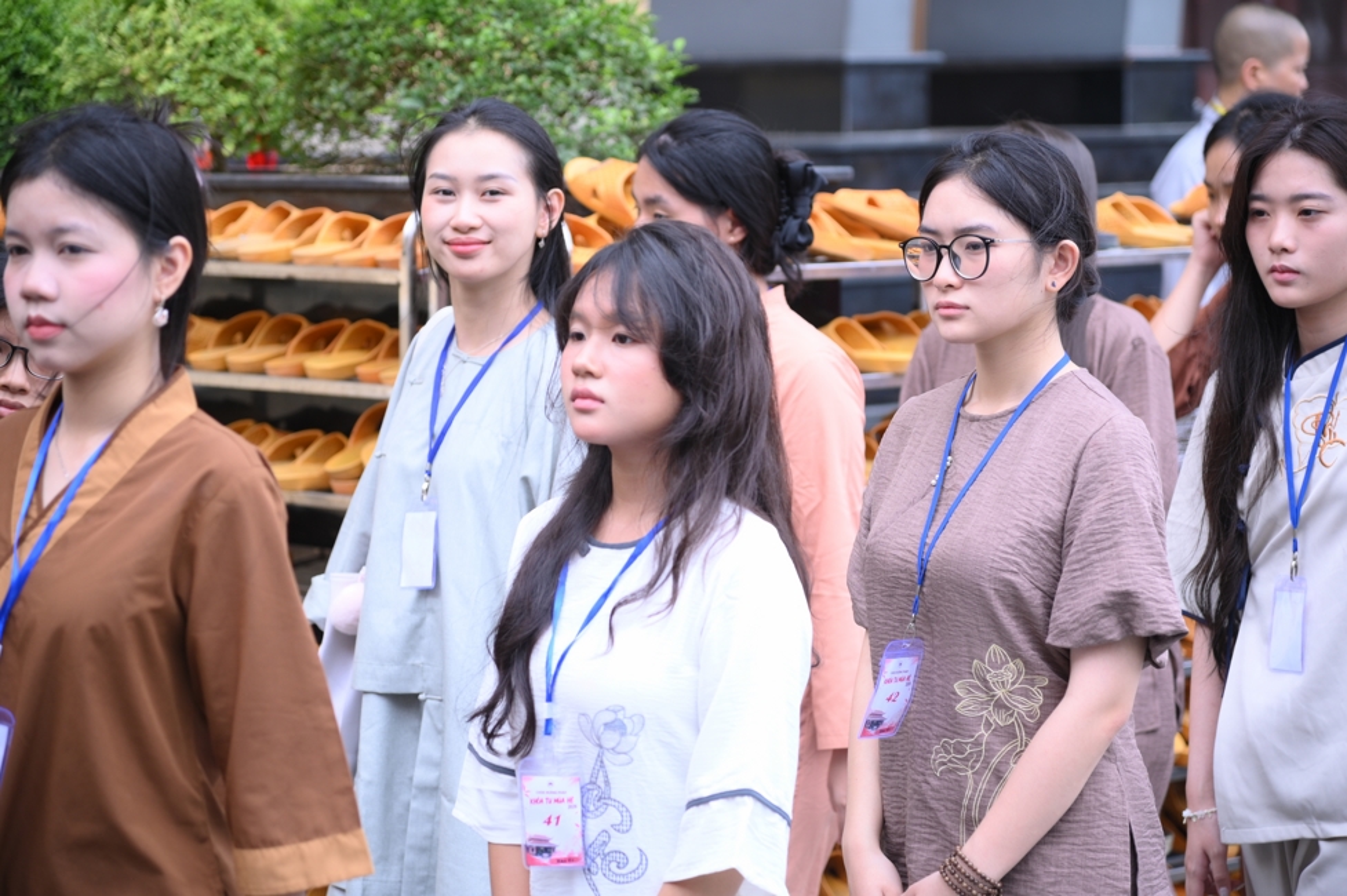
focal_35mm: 120
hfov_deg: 17.1
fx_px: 4487
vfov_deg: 11.4
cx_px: 674
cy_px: 448
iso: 400
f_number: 4
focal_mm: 120
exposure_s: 1/500
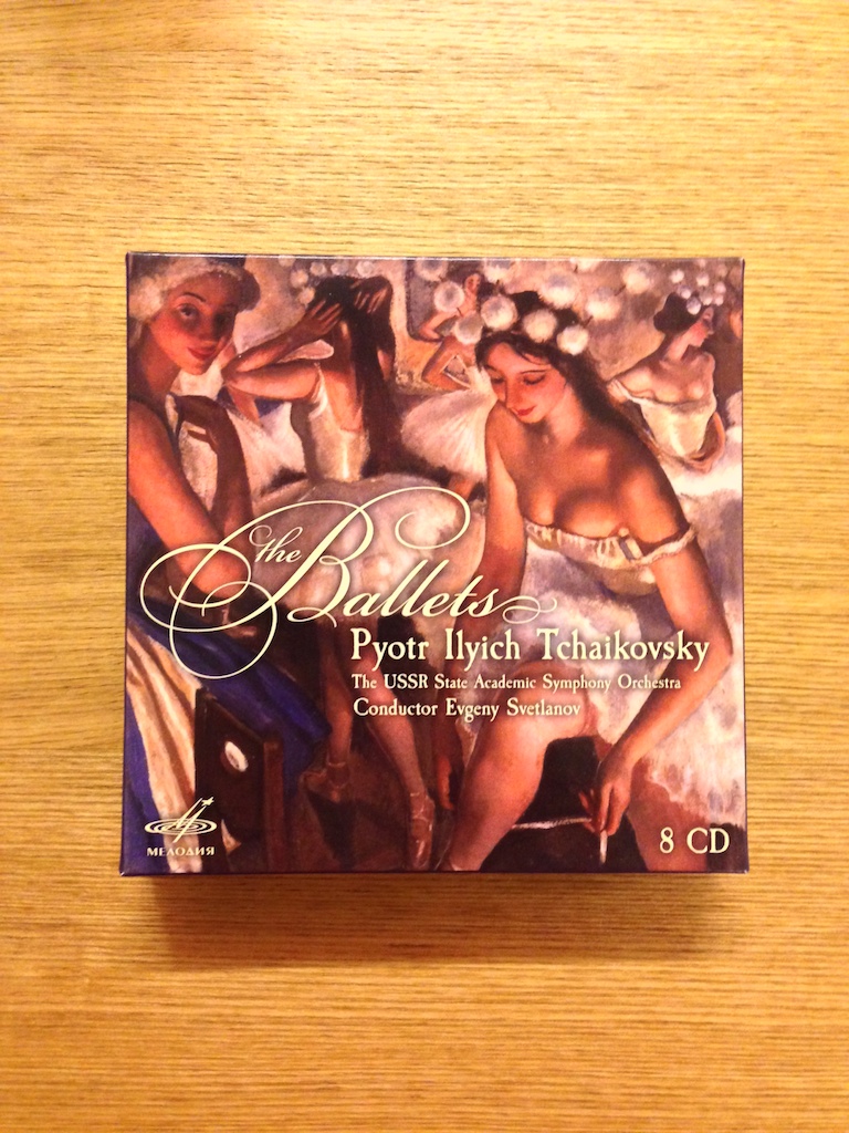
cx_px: 424
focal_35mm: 33
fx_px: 1079
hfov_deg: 42.9
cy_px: 566
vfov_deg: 55.4
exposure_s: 1/17
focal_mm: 4.12
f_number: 2.4
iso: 400
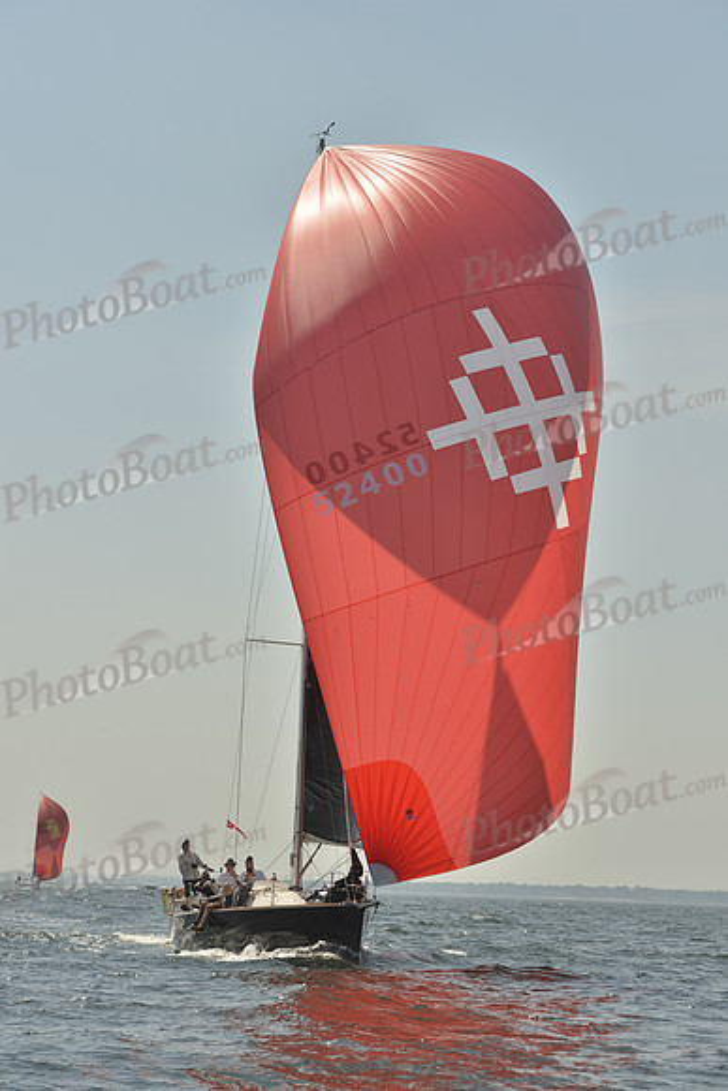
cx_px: 364
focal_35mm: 90
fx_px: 2728
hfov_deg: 15.2
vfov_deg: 22.6
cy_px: 546
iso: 200
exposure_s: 1/1250
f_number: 8
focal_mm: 90
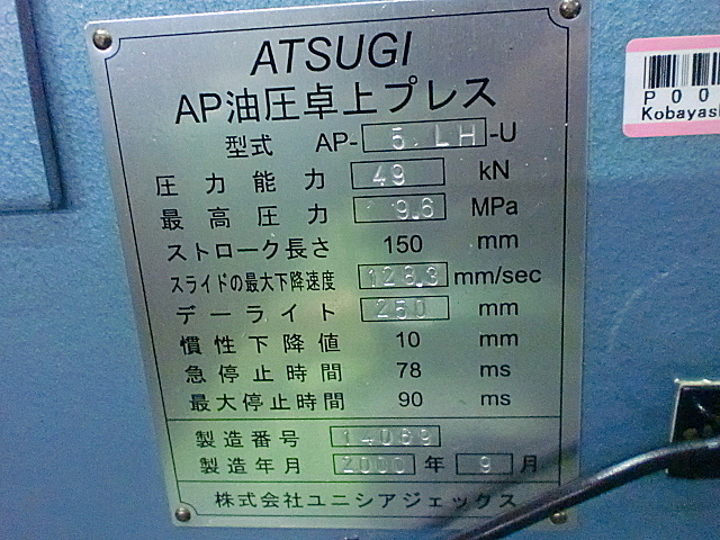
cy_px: 270
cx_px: 360
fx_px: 728
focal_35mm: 35
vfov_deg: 40.7
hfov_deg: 52.6
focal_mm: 6.3
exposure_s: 1/40
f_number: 3.1
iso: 1600
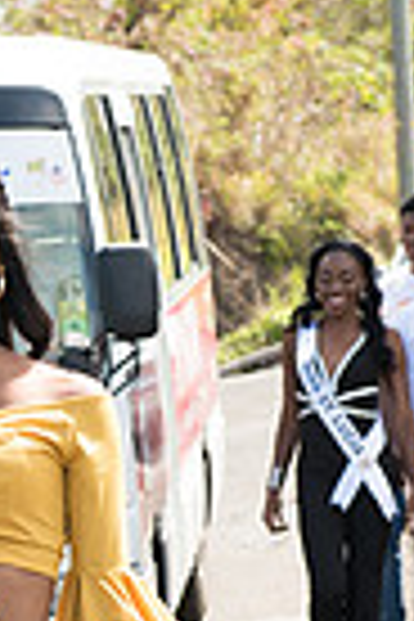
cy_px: 594
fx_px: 3726
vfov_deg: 9.5
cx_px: -140
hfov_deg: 6.3
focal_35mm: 216
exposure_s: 1/160
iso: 110
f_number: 5.6
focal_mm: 66
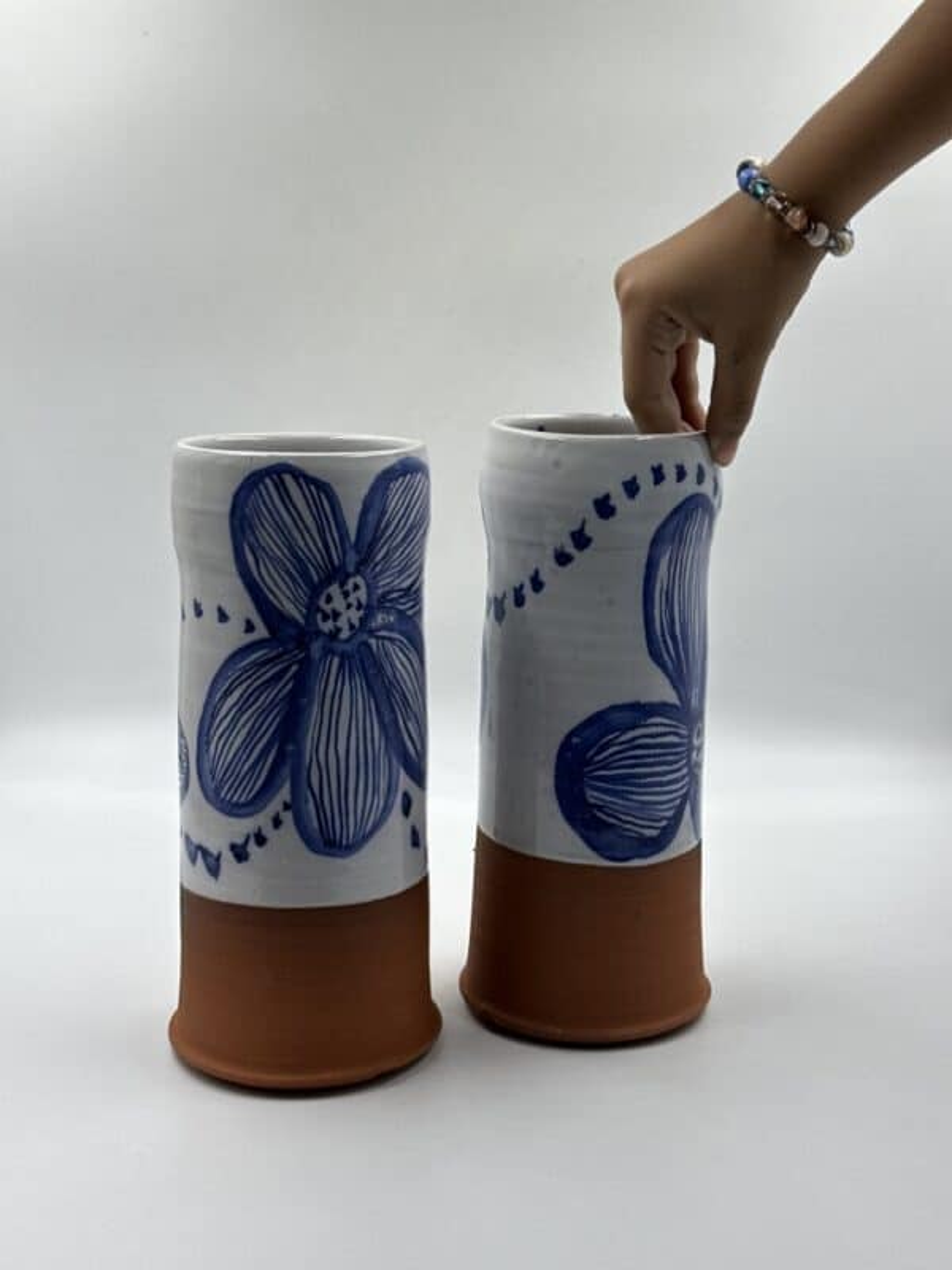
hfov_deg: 30.3
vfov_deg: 39.7
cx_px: 476
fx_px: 1760
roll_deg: -1.7
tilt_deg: -13.4
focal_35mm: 48
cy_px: 635
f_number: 1.78
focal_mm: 6.86
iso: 64
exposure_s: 1/406
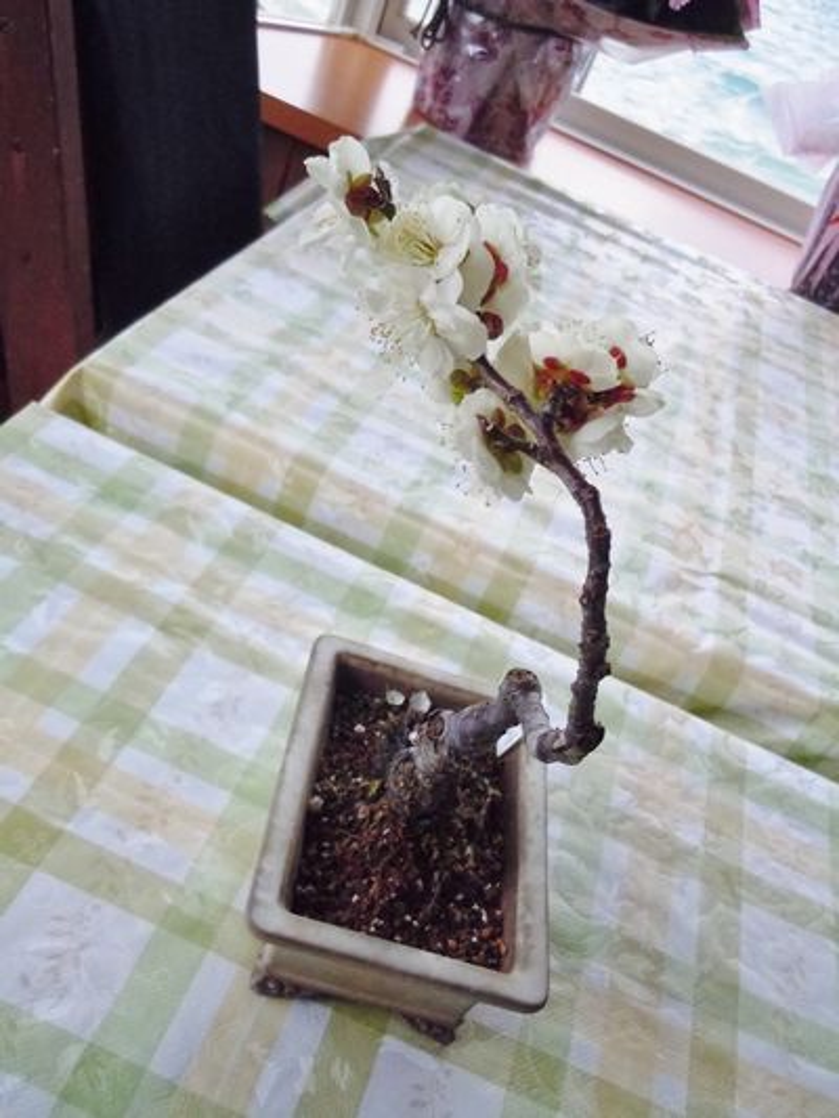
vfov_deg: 55.3
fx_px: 1066
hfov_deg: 43.0
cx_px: 420
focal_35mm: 33
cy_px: 559
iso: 500
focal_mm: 5.9
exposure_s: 1/125
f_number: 4
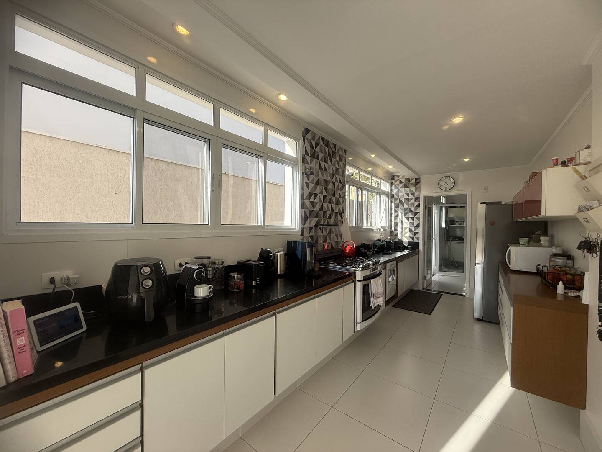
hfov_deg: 102.1
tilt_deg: +0.2
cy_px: 226
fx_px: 243
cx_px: 301
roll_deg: -0.9
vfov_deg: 85.7
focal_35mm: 14
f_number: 2.2
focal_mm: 2.22
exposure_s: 1/329
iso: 50
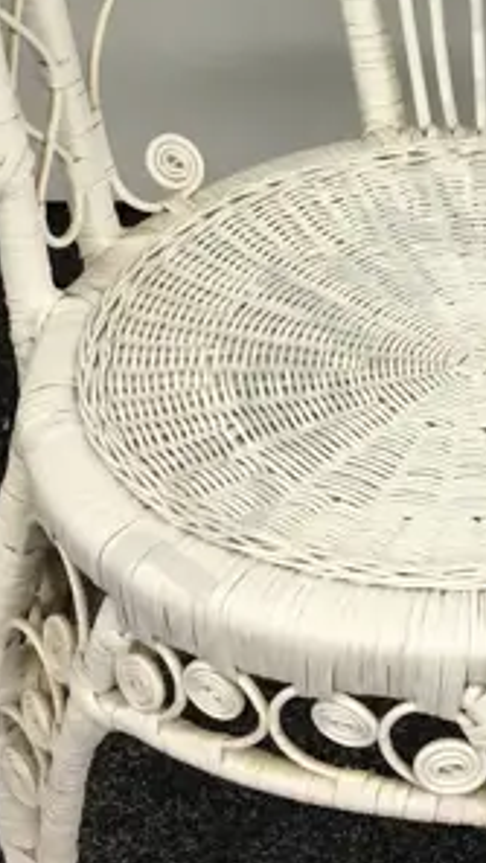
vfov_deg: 18.9
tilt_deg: -28.4
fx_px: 2498
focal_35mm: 109
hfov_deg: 10.8
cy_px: -67
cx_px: 640
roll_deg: -0.4
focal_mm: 4.15
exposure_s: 1/33
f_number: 2.2
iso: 64
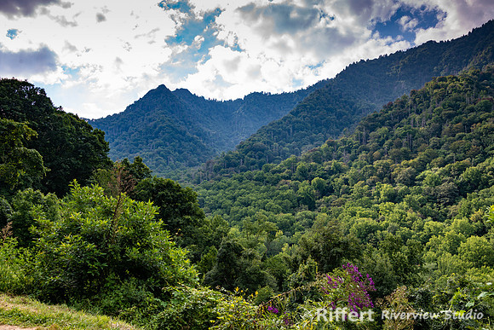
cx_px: 247
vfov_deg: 46.4
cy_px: 165
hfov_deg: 65.5
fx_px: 384
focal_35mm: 28
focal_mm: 28
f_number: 8
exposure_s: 1/125
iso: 100
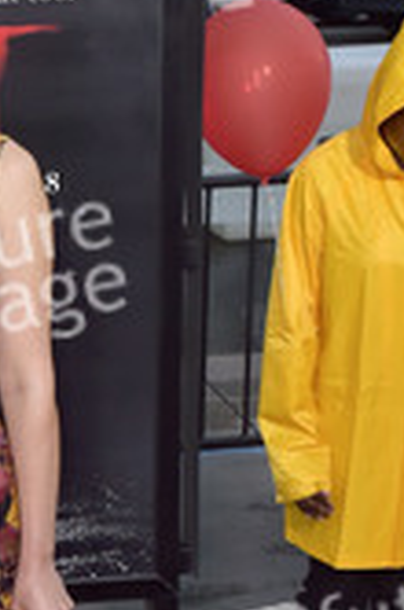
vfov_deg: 23.1
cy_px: 474
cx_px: 46
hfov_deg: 15.5
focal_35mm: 87
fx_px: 1471
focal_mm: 36
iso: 640
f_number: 6.3
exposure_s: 1/320
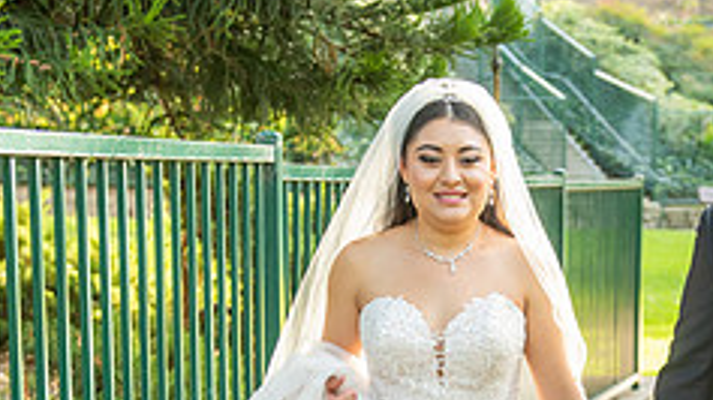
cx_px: 529
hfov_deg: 18.8
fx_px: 2135
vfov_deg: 10.5
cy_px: 486
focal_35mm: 113
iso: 320
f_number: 3.5
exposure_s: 1/200
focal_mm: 44
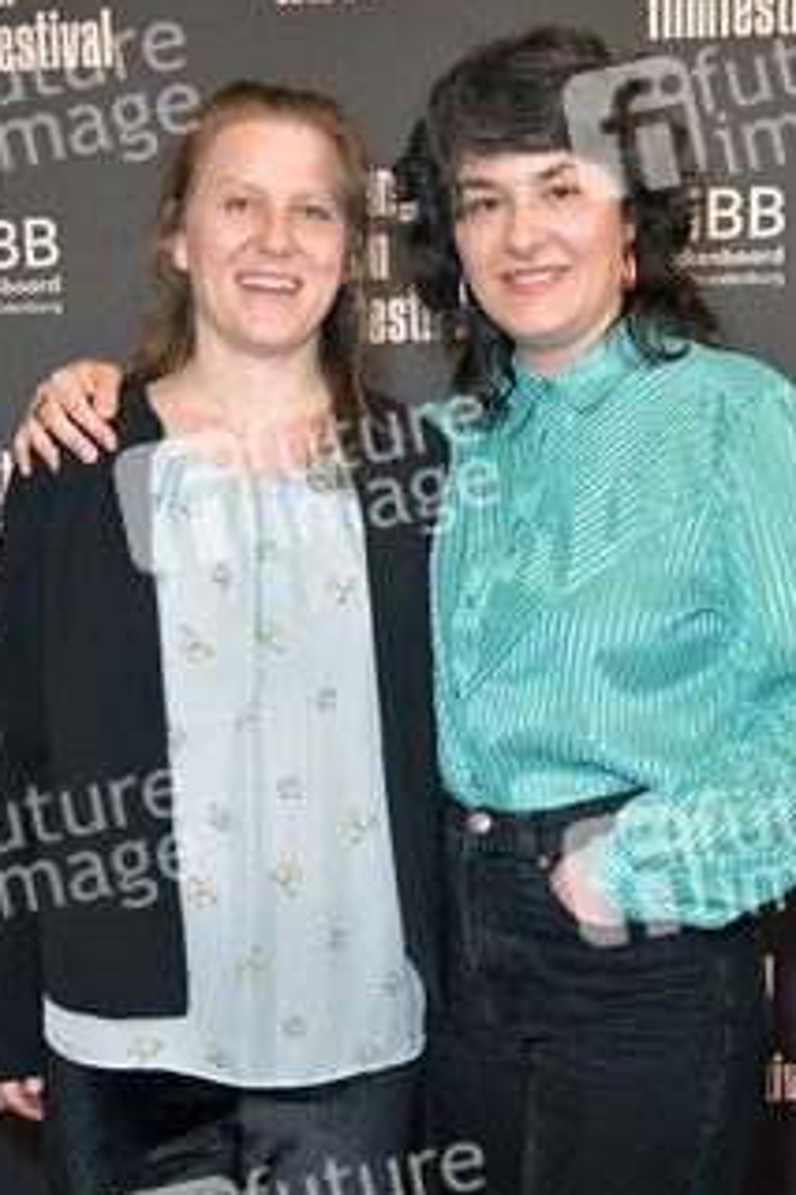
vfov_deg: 48.4
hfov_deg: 33.4
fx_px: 1328
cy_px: 672
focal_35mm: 40
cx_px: 415
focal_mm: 32
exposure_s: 1/250
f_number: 5
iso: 2000
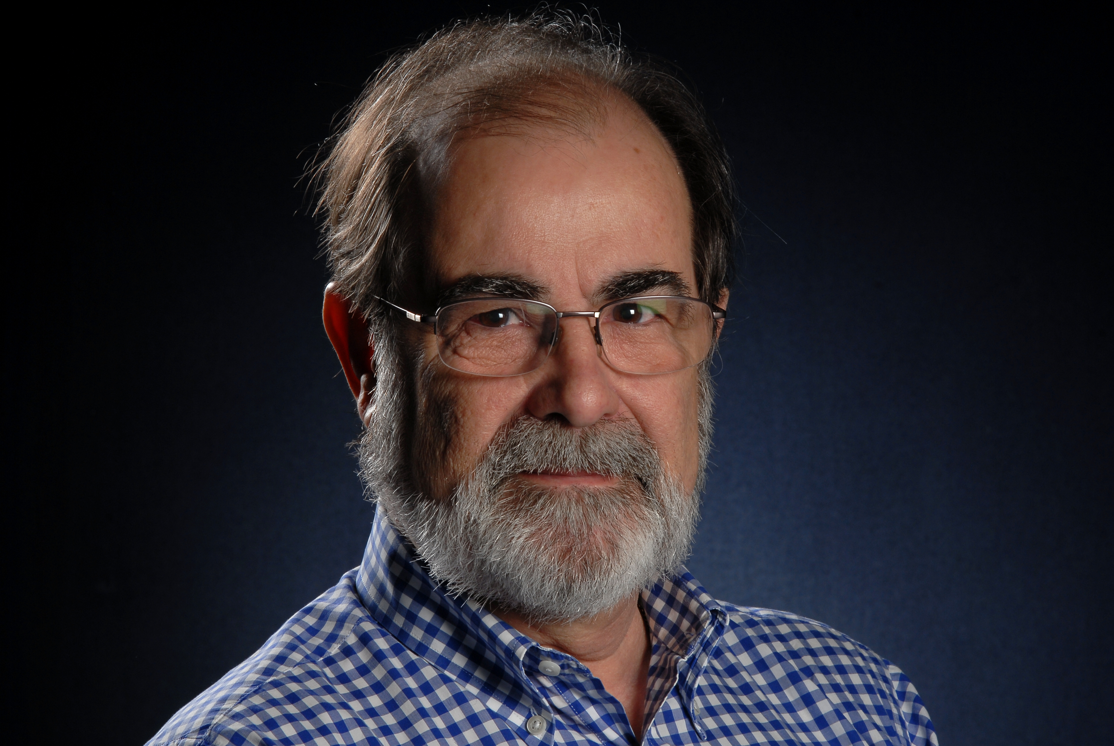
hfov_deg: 10.1
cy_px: 373
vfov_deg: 6.8
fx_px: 6274
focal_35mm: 202
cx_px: 557
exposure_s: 1/125
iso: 125
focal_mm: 135
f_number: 16
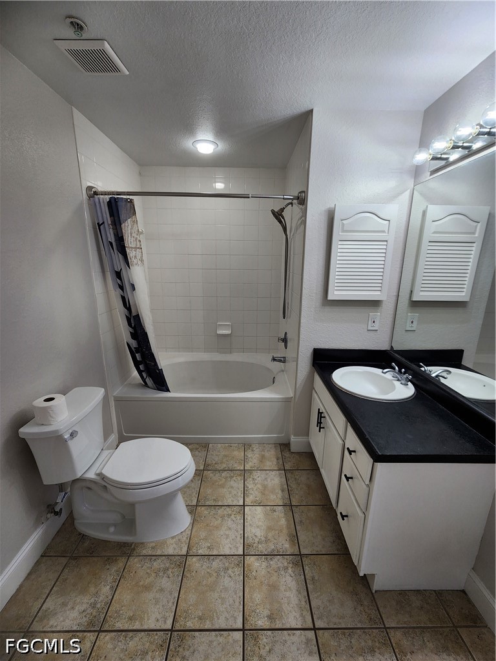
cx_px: 248
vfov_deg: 106.2
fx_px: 248
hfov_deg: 89.9
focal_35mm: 13
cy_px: 330
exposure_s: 1/60
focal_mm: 2.2
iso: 80
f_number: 2.2
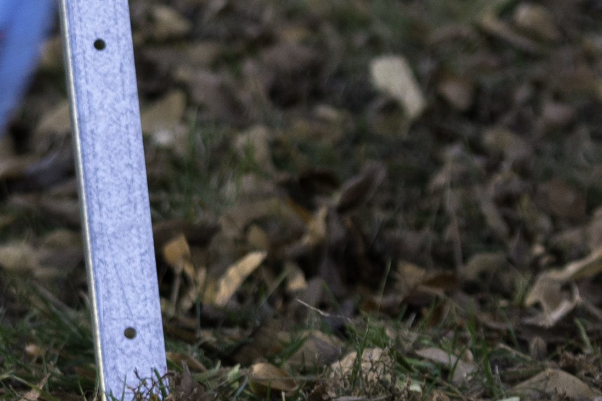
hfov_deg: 4.2
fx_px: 8276
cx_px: 7
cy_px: -538
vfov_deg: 2.8
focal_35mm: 495
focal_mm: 70
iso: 400
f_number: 2.8
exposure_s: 1/400
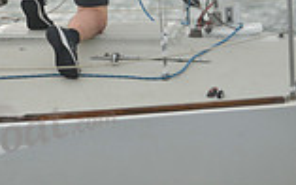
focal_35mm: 905
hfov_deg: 2.3
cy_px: 73
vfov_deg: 1.5
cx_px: -245
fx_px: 7298
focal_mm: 240
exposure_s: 1/1000
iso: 400
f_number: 6.3
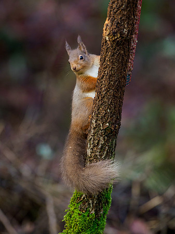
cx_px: 88
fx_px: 4055
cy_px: 117
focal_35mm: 601
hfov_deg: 2.5
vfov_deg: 3.3
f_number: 4
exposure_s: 1/640
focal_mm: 300
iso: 1600
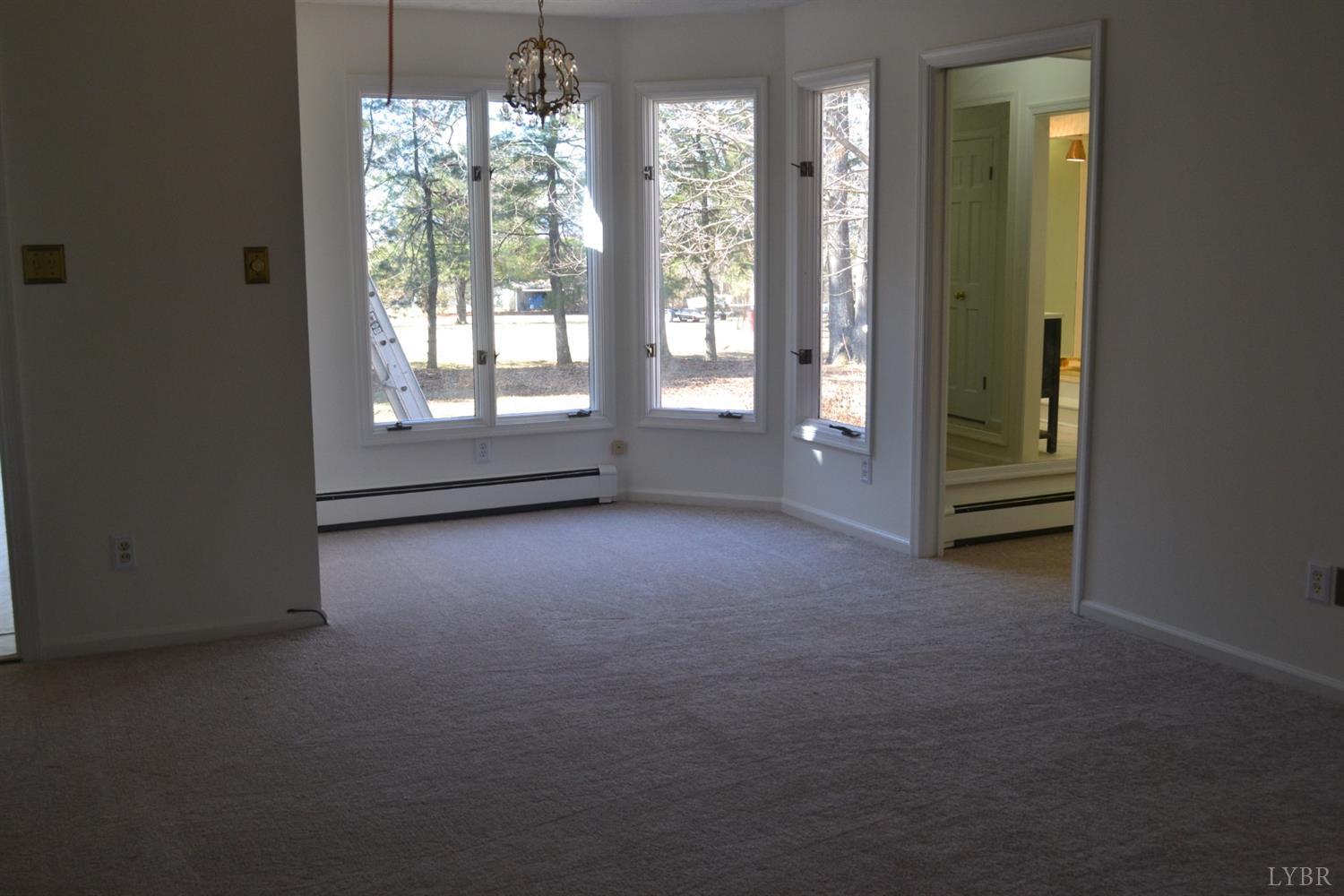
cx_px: 672
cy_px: 448
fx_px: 1344
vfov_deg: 36.9
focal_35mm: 36
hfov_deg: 53.1
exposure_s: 1/60
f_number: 8
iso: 400
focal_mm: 24
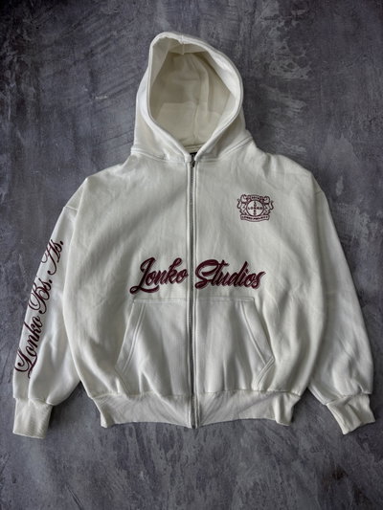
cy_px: 255
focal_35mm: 26
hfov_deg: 53.1
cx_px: 192
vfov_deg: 67.3
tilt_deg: -81.6
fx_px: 383
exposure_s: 1/223
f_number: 1.6
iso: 40
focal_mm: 5.96
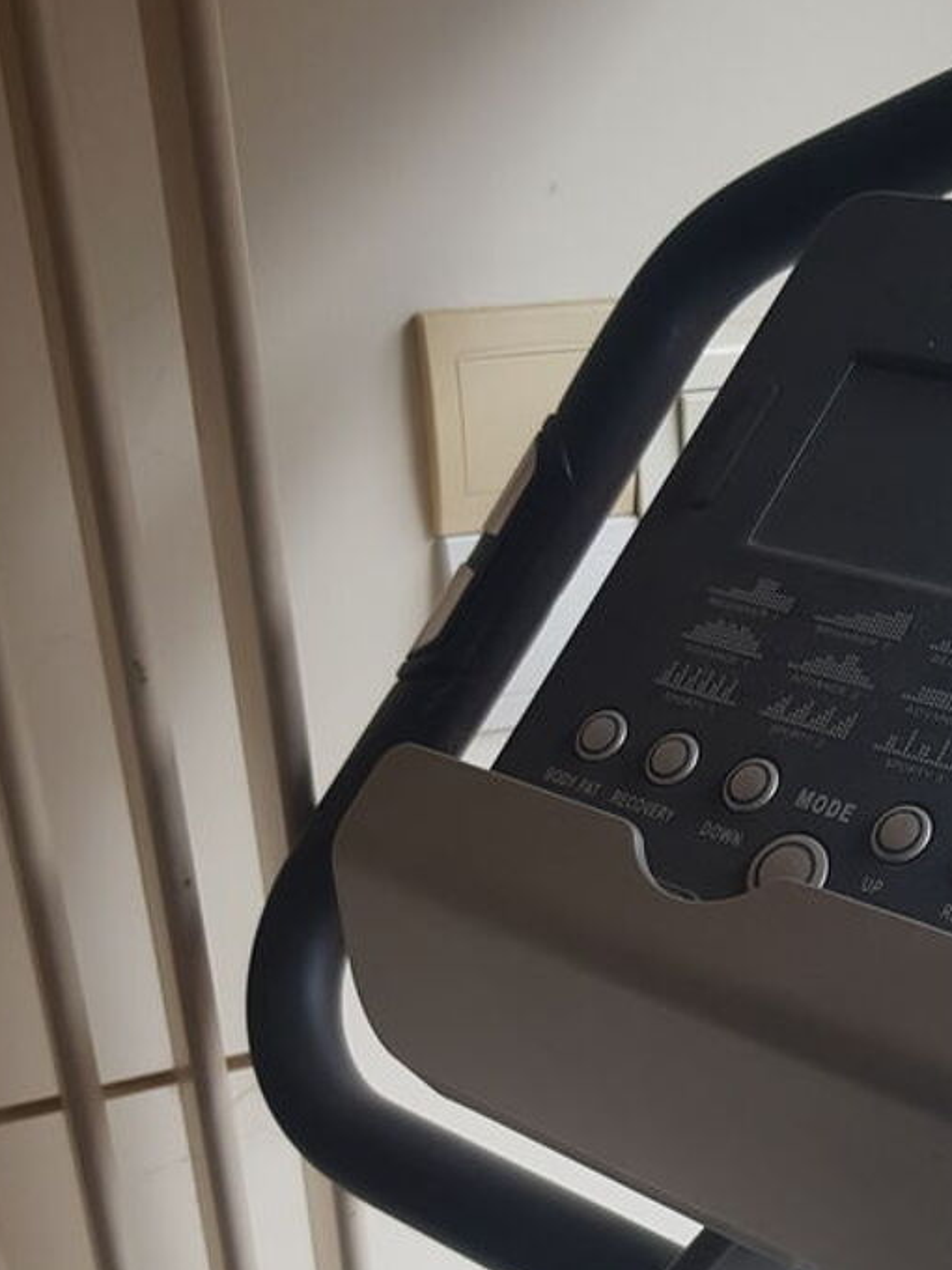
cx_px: 763
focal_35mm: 51
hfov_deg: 28.0
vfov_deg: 36.6
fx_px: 1870
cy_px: 953
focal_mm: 4.2
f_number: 1.7
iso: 64
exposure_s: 1/100
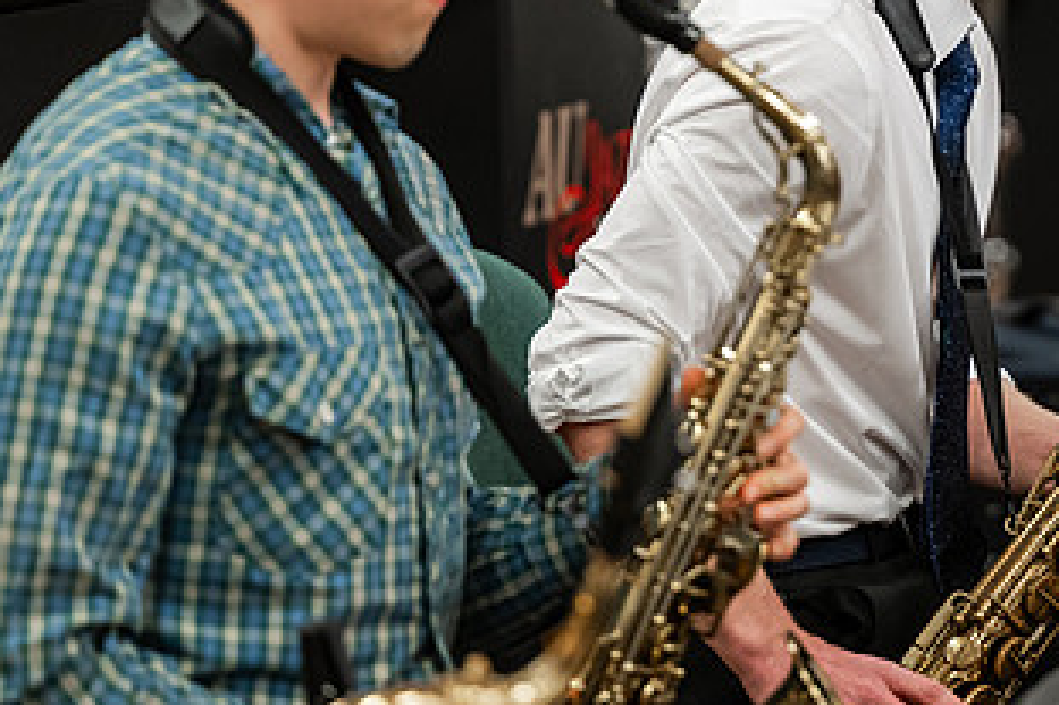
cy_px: 104
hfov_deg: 9.2
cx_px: 919
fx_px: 6586
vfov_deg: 6.1
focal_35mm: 224
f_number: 2.8
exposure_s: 1/200
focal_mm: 120
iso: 1600
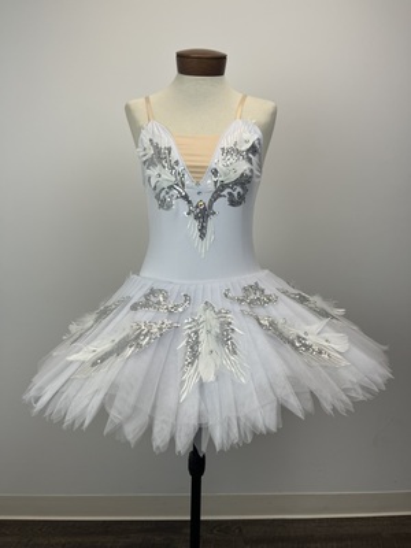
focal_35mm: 26
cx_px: 206
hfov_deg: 53.1
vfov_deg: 67.3
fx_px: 412
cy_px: 274
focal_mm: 5.1
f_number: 1.6
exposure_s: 1/532
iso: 50
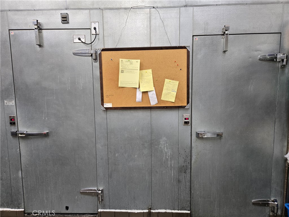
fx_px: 192
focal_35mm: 23
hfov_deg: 73.9
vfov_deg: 58.9
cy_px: 108
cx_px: 144
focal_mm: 5.4
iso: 200
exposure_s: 1/120
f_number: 1.8
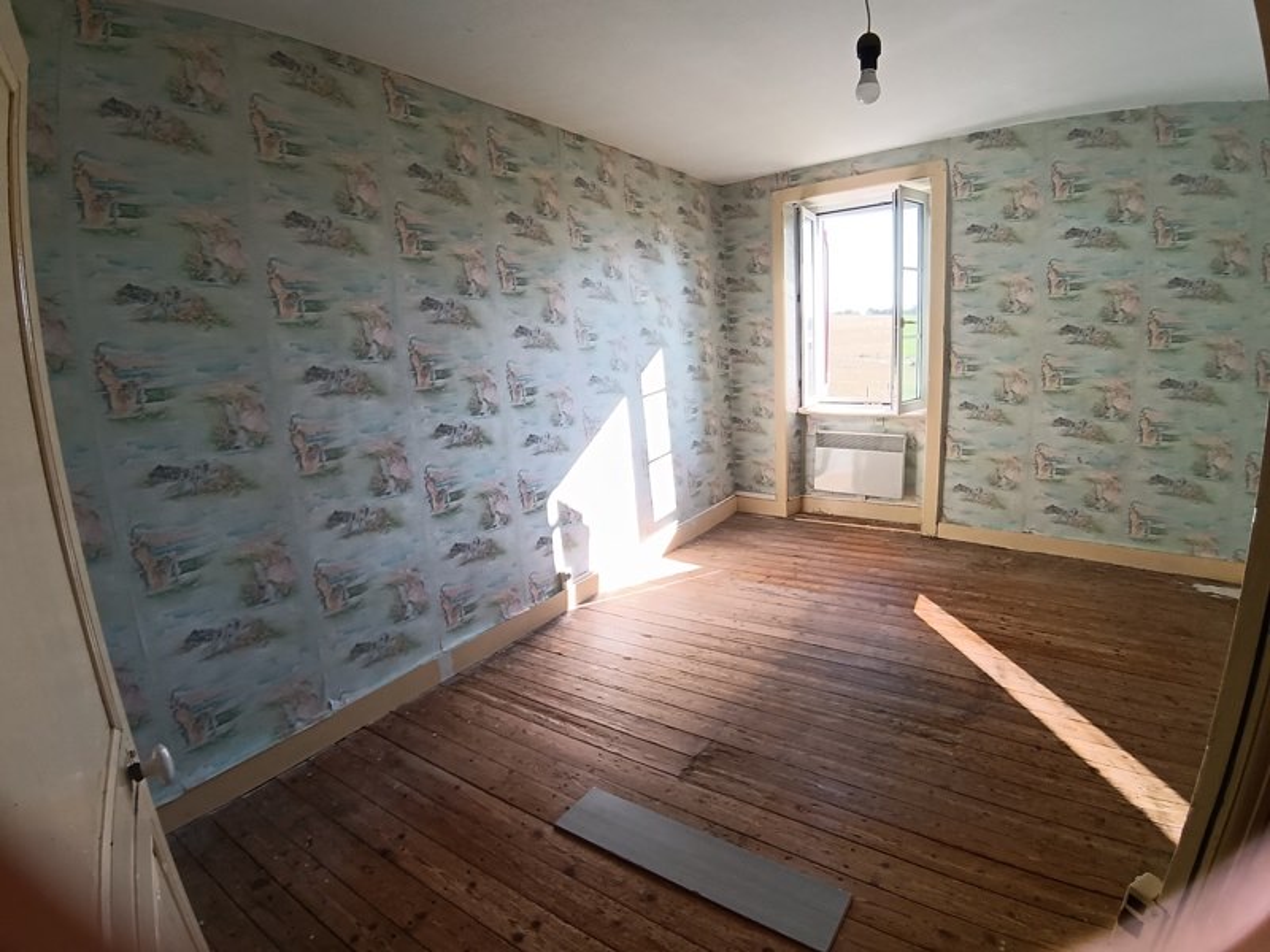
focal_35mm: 17
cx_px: 635
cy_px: 476
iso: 108
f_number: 2.2
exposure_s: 1/100
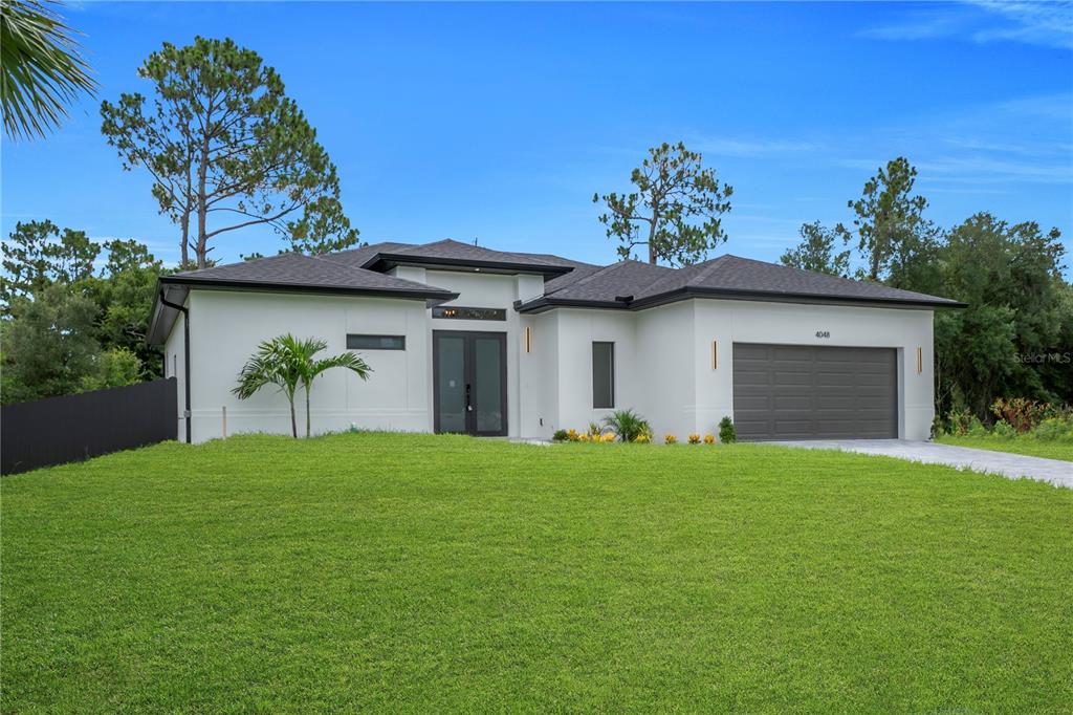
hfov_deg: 61.9
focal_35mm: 30
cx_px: 536
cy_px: 358
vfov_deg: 43.6
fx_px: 894
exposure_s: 1/250
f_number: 8
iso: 100
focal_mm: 20
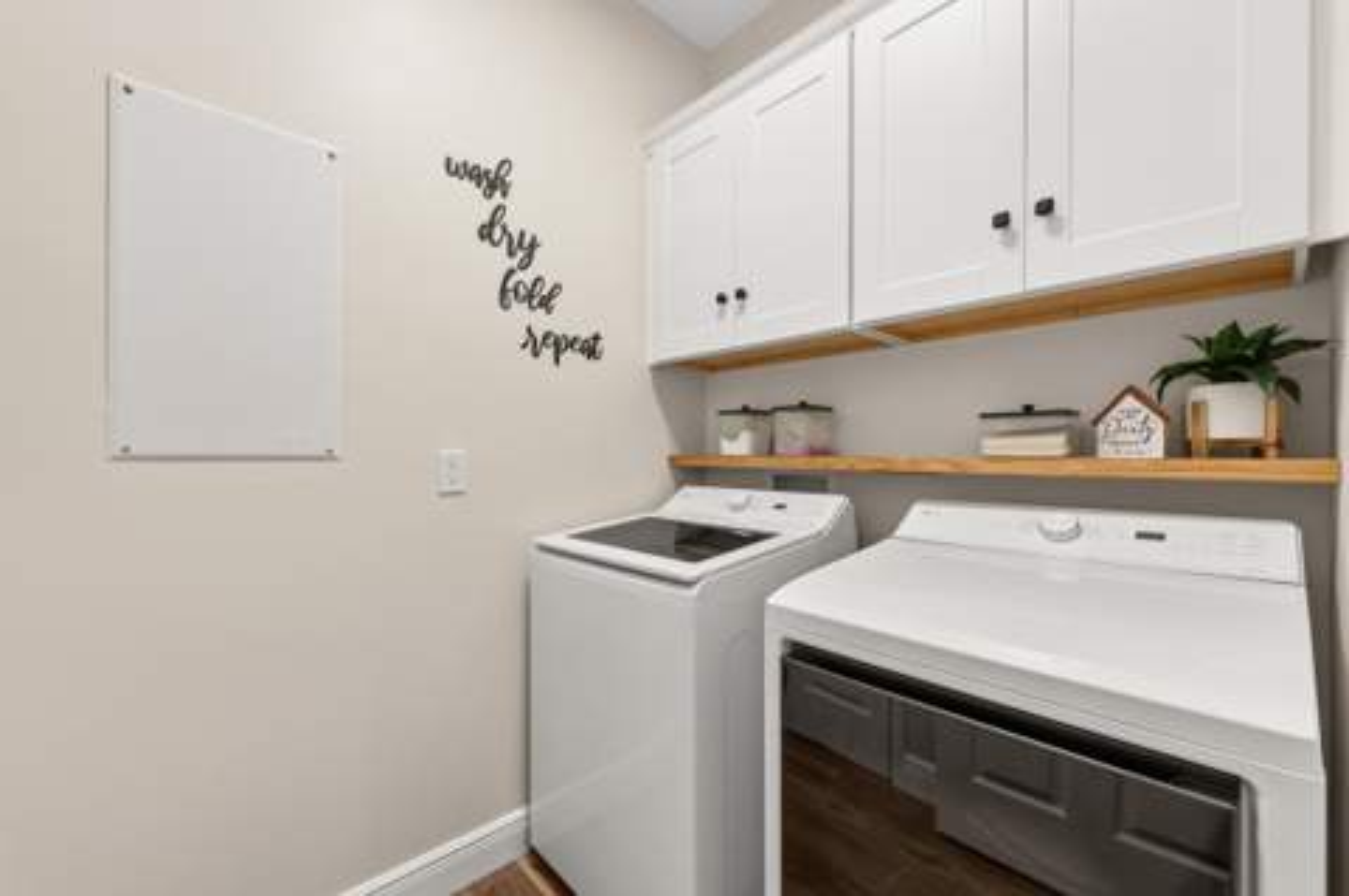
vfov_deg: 81.1
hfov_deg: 104.3
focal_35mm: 14
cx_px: 674
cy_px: 448
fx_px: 524
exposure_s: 1/4
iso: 250
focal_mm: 14
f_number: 9
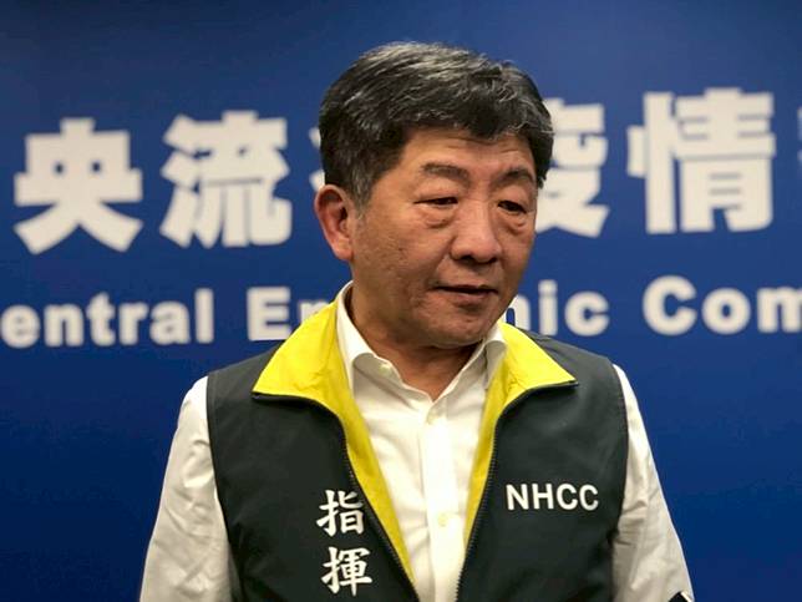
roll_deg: +1.1
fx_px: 1321
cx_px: 401
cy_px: 301
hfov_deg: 33.8
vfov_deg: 25.7
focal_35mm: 57
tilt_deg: -0.2
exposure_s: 1/30
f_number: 2.8
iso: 100
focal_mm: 6.6
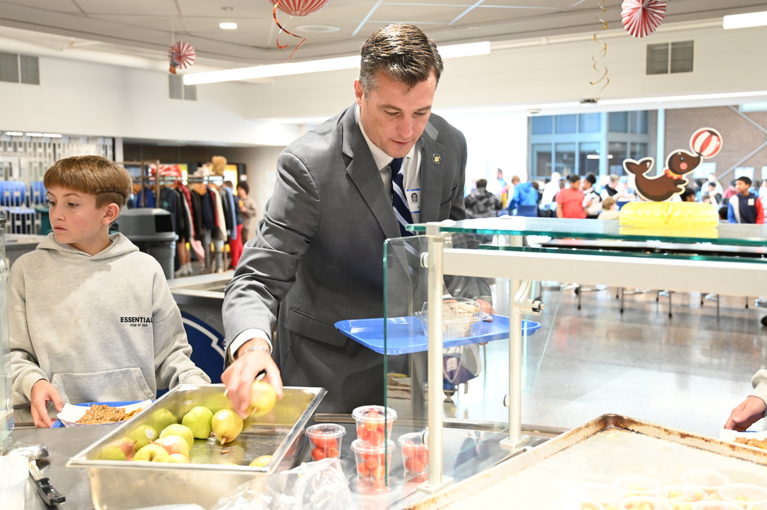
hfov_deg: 49.6
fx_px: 830
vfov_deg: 34.2
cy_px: 255
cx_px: 384
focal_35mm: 39
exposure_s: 1/125
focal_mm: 39
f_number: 4
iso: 2500
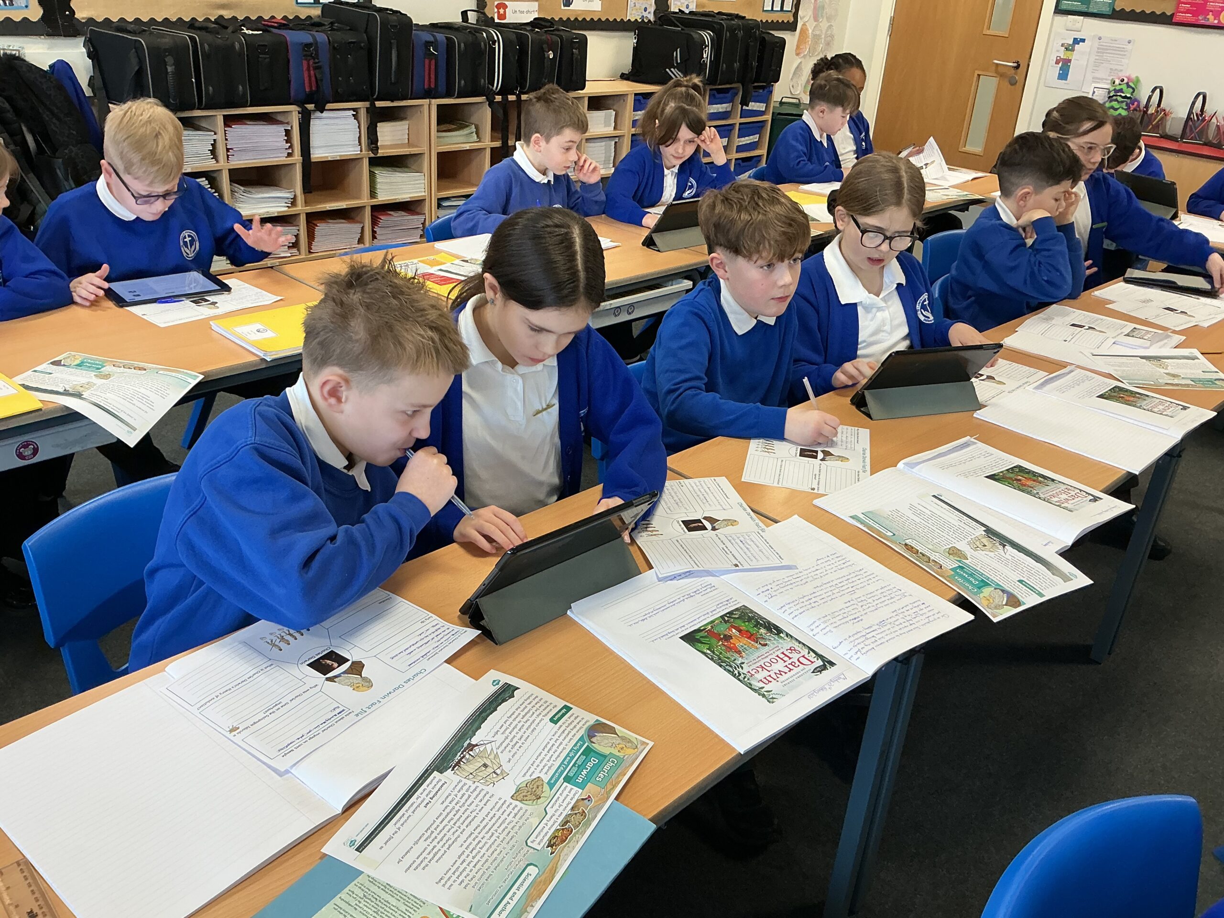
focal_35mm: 29
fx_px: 1025
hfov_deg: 61.7
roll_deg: -4.4
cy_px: 459
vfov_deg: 48.2
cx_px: 612
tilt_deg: -26.7
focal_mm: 3
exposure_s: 1/60
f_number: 1.8
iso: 64
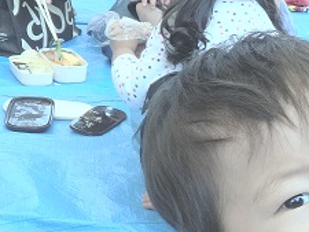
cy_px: 227
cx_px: 390
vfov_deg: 15.8
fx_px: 822
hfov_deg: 19.8
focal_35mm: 92
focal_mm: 6.4
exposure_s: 1/125
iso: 125
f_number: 5
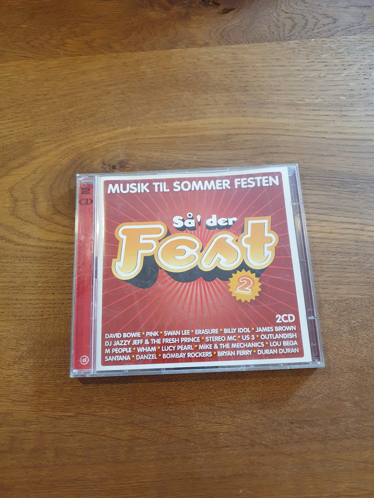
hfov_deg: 53.1
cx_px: 187
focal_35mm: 26
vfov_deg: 67.3
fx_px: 375
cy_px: 249
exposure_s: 1/50
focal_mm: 4.32
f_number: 1.5
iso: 250
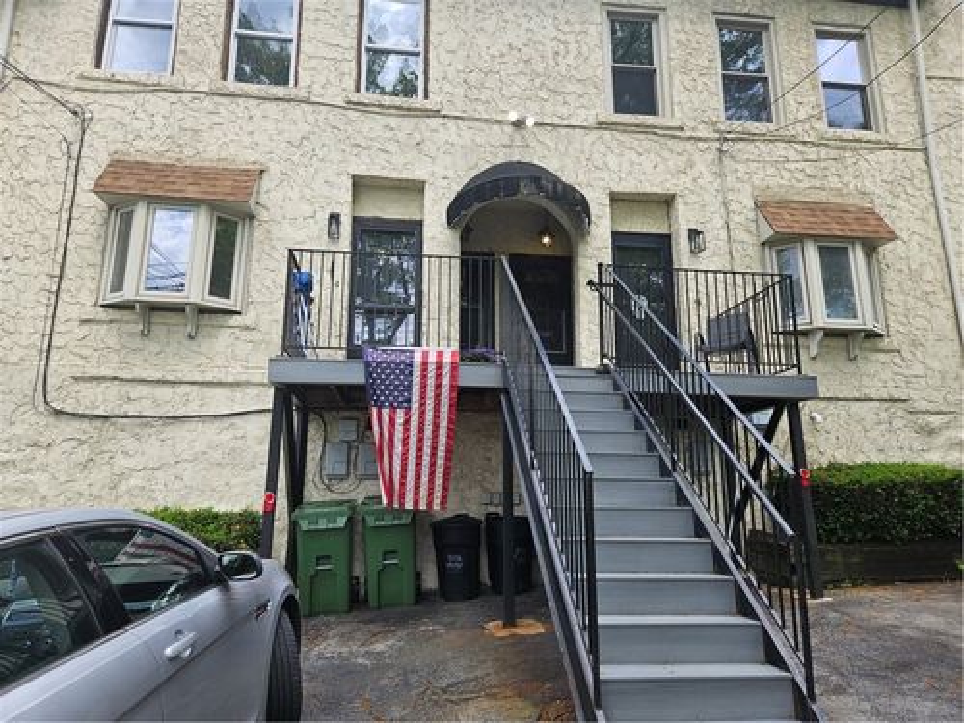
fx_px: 641
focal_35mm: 23
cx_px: 482
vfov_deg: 58.9
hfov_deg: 73.9
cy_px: 362
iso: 32
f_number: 1.8
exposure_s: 1/544
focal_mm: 5.4
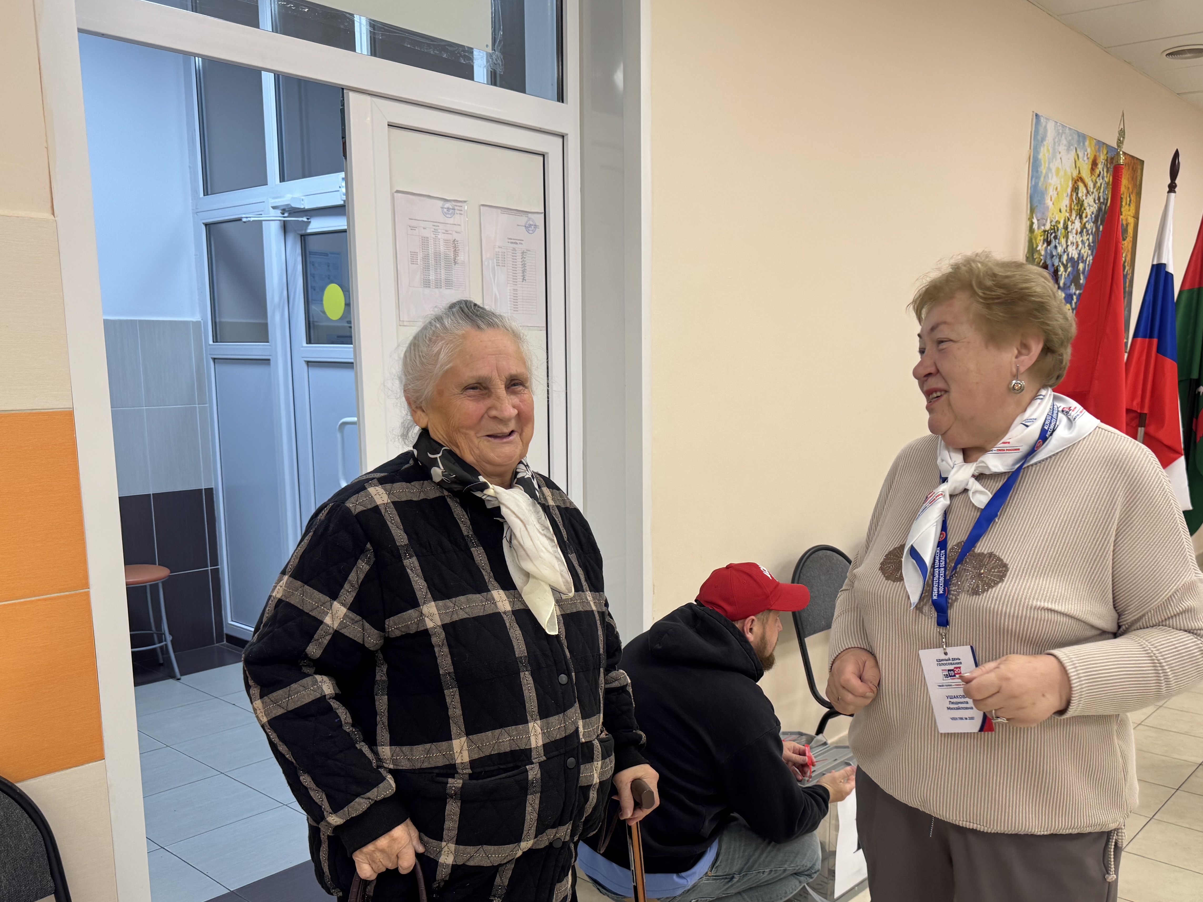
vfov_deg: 46.5
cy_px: 541
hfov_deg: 59.8
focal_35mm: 30
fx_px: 1043
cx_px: 668
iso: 125
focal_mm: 6.76
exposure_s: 1/100
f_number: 1.78
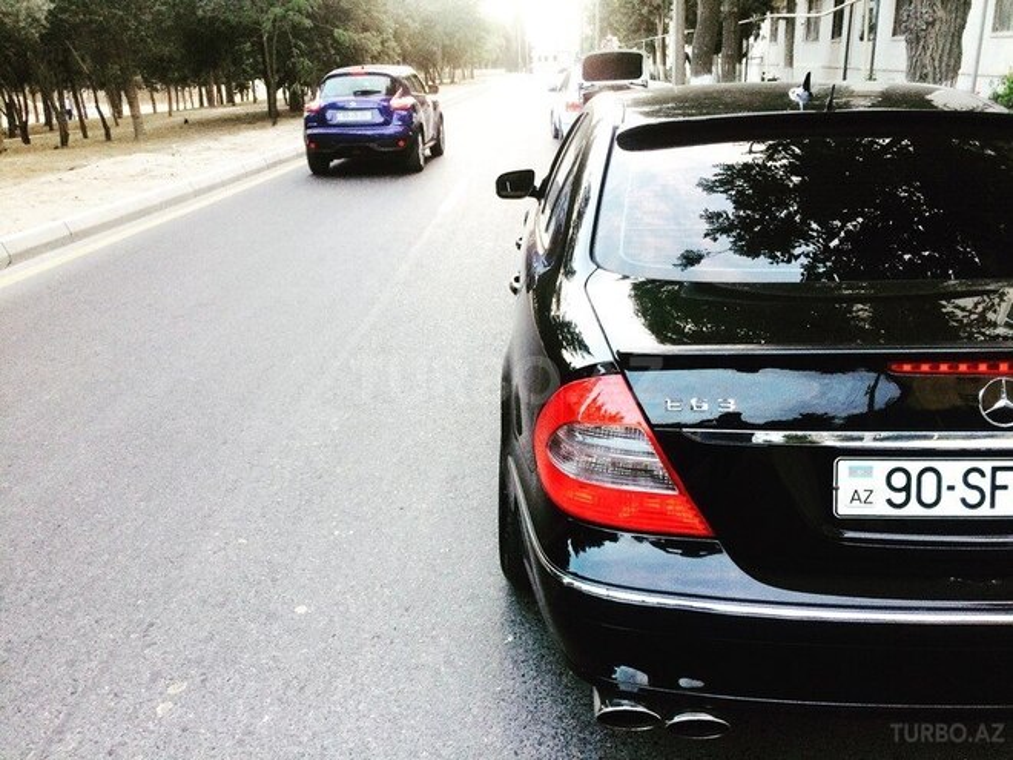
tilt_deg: -21.1
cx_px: 506
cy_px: 380
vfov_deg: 48.2
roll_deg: +1.8
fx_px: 849
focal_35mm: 29
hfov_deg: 61.7
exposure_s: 1/33
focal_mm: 4.15
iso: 64
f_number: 2.2
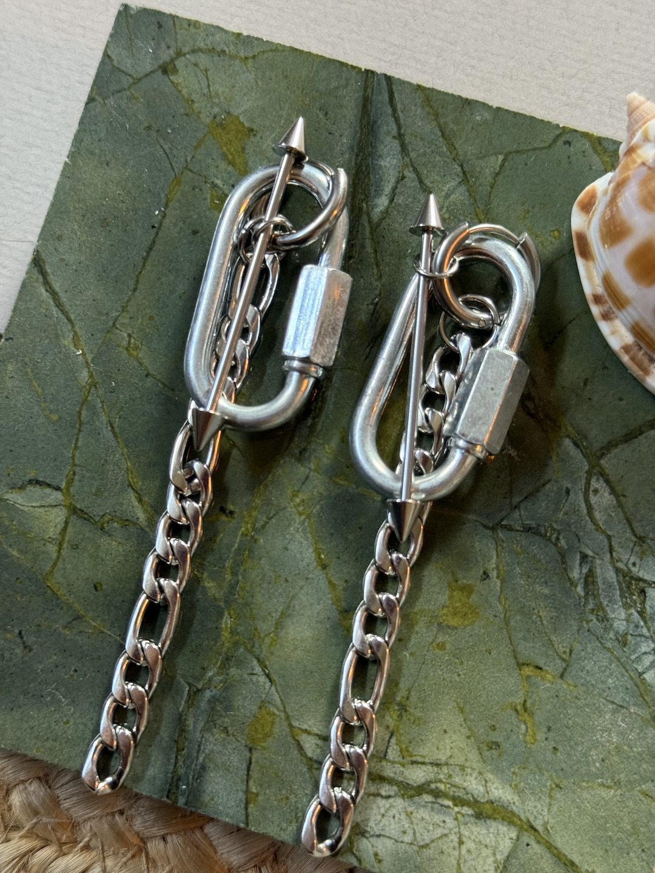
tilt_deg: -79.9
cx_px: 328
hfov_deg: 30.3
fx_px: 1211
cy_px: 436
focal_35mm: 48
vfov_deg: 39.7
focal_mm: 6.76
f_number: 1.78
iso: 250
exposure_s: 1/33
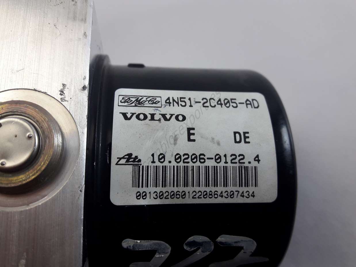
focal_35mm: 28
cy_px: 134
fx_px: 288
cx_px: 178
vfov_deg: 49.7
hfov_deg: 63.5
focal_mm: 3.7
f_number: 1.9
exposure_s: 1/100
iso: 64
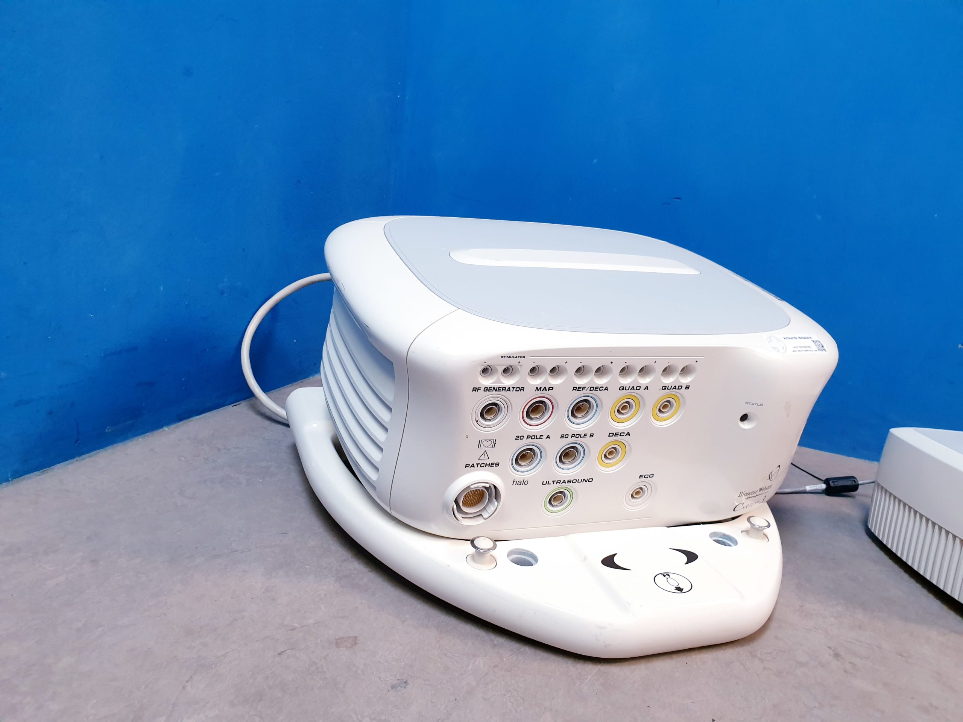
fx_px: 723
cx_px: 482
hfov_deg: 67.3
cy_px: 361
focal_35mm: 26
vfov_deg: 53.1
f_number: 2.4
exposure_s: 1/50
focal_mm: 4.3
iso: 200
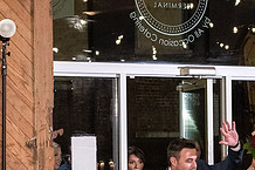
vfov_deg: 6.8
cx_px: 182
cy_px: 189
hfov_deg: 10.3
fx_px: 1416
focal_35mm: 200
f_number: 2.8
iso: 6400
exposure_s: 1/125
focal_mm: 50
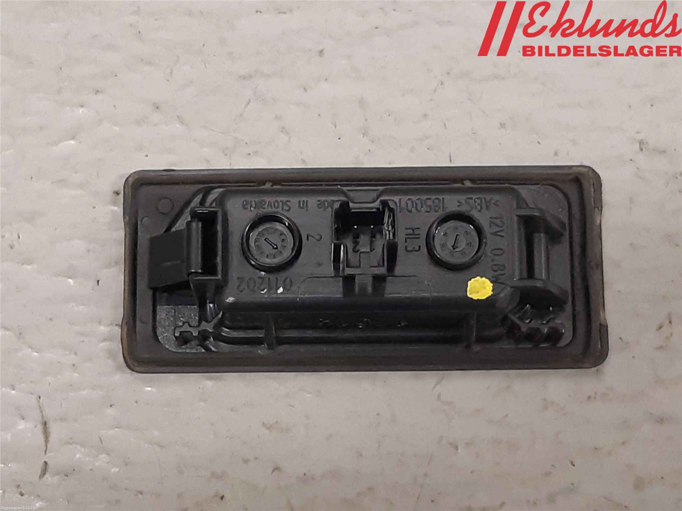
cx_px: 341
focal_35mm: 26
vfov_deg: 53.1
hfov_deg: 67.3
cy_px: 256
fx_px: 512
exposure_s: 1/50
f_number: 1.7
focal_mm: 3.93
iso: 160
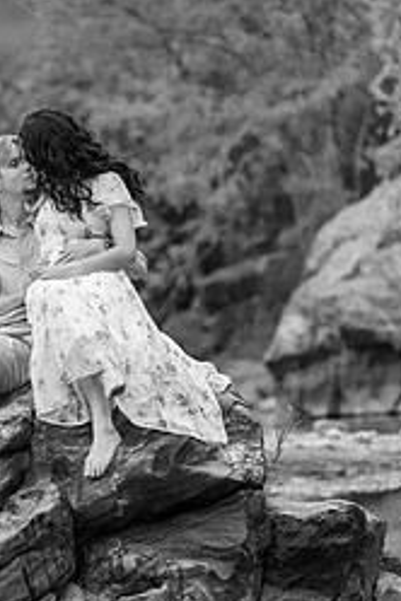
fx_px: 4711
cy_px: 463
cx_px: 65
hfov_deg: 4.9
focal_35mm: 282
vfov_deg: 7.3
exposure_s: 1/200
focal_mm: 156
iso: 1000
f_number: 3.5
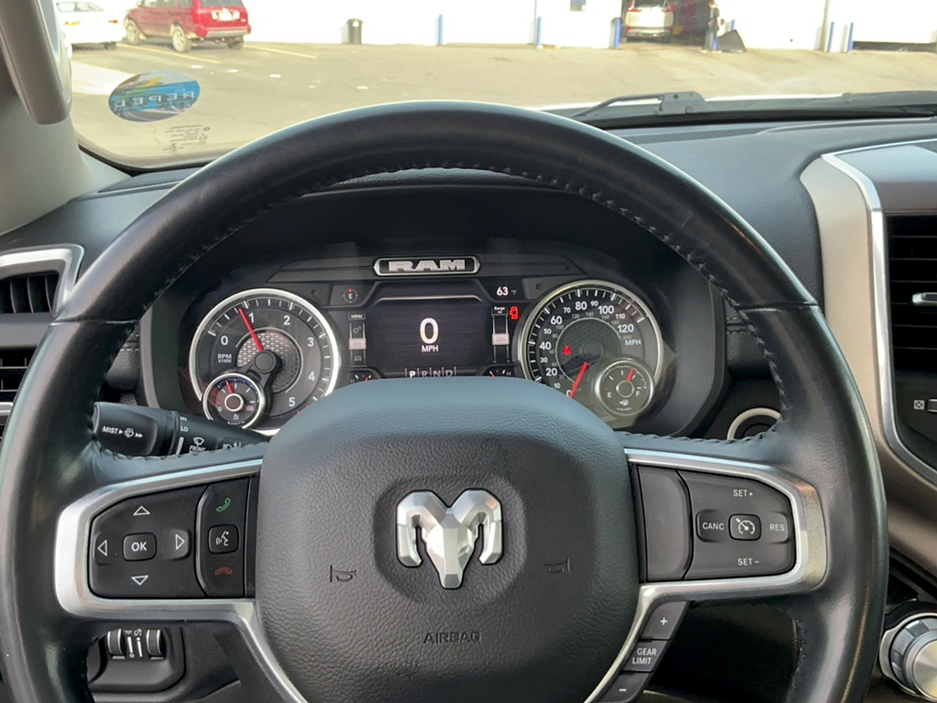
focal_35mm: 30
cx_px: 468
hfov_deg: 60.0
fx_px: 812
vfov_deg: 46.8
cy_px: 352
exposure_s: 1/120
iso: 50
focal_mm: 3
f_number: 1.8
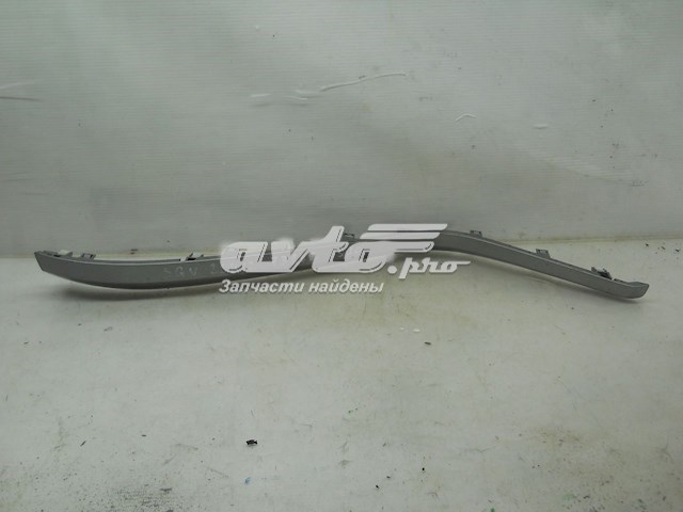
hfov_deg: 45.8
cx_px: 342
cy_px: 256
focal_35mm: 41
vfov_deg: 35.1
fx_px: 809
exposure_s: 1/50
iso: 80
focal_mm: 6.72
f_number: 3.1
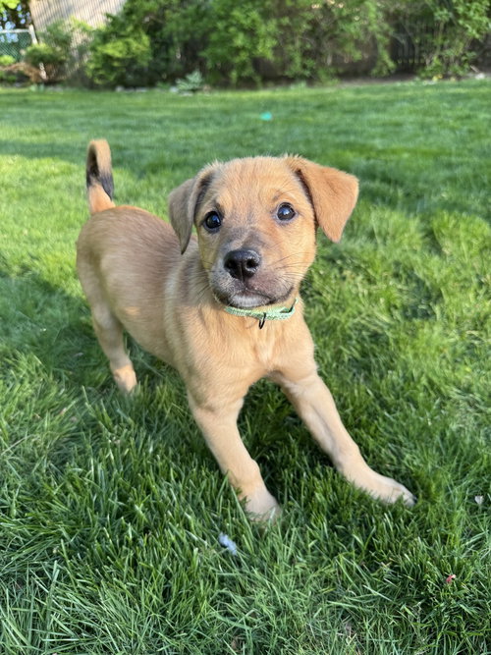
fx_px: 454
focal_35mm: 24
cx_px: 246
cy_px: 328
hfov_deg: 56.8
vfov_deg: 71.6
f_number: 1.78
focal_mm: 6.76
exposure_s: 1/255
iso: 64
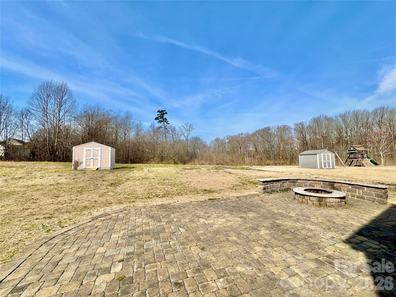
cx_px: 198
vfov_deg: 89.9
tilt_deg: +2.3
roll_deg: +0.6
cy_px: 148
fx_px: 149
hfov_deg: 106.2
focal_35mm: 13
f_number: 1.8
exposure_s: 1/2096
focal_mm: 1.57
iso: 32
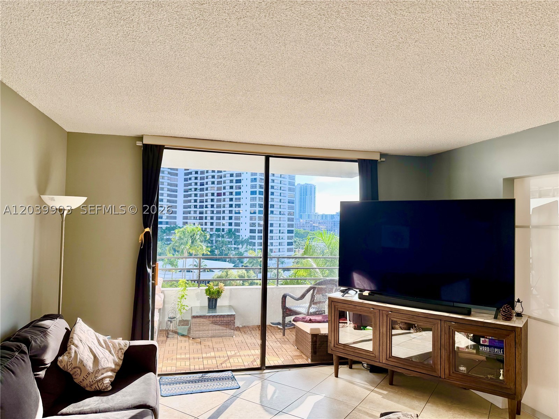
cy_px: 210
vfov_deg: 56.8
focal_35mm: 24
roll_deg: -1.0
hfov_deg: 71.6
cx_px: 280
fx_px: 388
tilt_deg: +0.9
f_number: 1.78
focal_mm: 6.76
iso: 80
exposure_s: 1/555
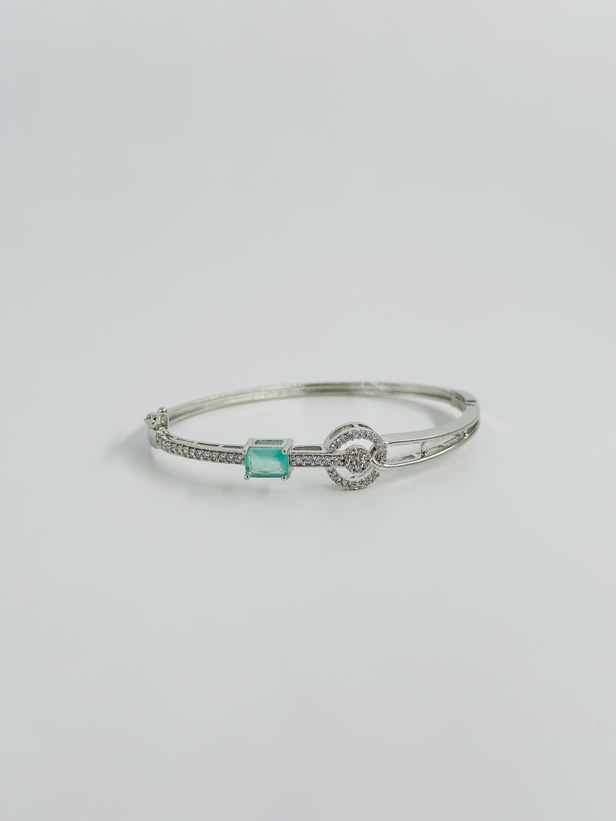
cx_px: 308
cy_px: 410
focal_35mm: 48
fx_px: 1139
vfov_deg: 39.7
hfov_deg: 30.3
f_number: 1.78
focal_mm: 6.86
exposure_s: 1/1414
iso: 80
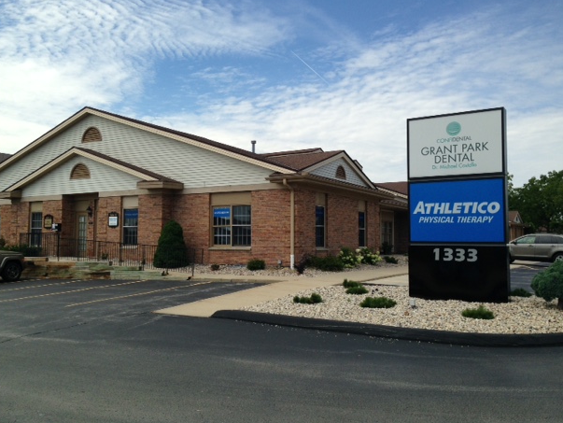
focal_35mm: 35
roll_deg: +0.5
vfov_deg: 40.7
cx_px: 270
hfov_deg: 52.6
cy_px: 206
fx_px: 570
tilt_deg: +2.6
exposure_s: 1/1808
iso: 50
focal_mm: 4.12
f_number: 2.4
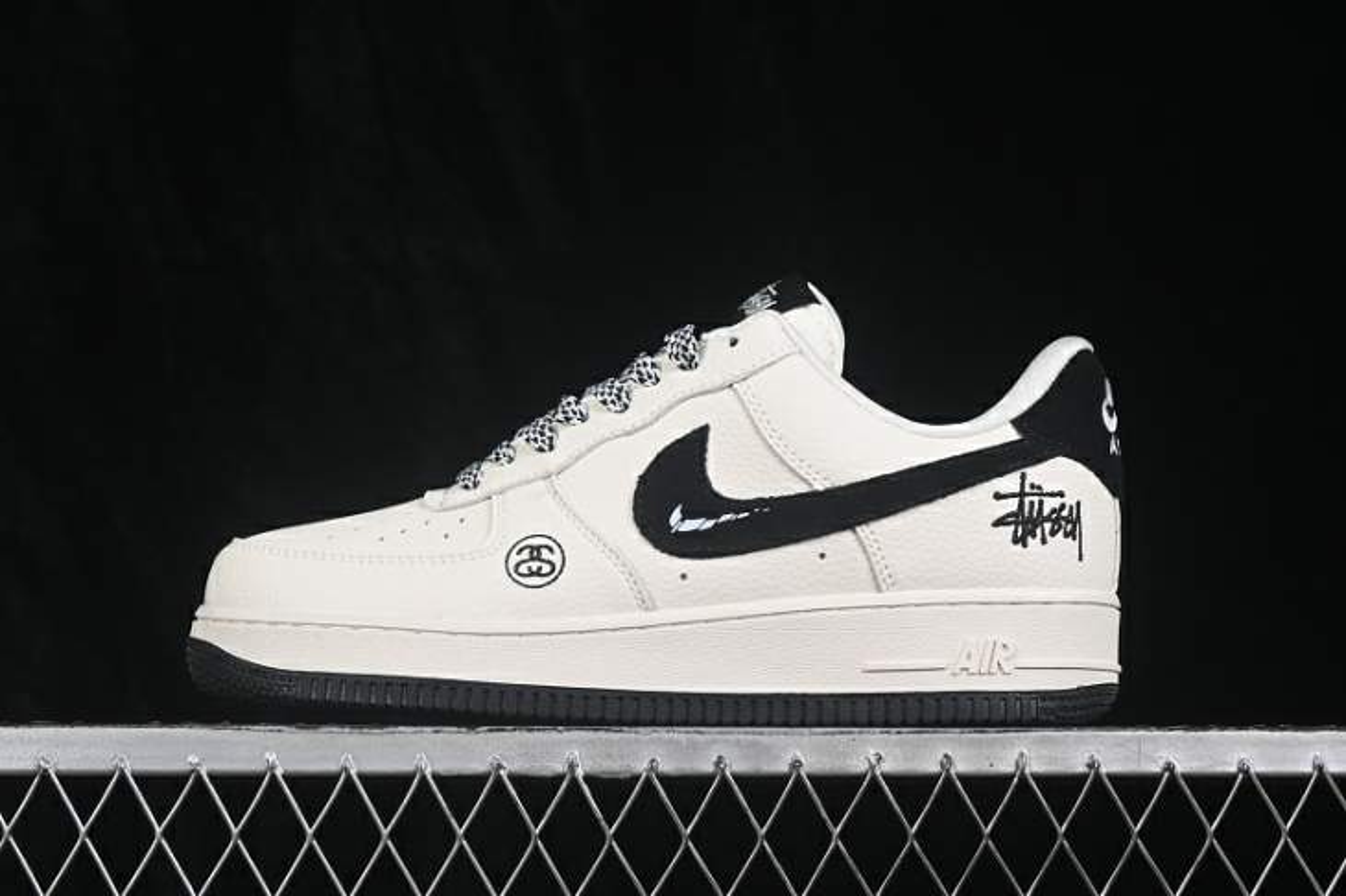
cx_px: 673
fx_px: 2803
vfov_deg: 18.2
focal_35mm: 75
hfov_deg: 27.0
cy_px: 448
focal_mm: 50
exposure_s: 1/80
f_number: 8
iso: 160
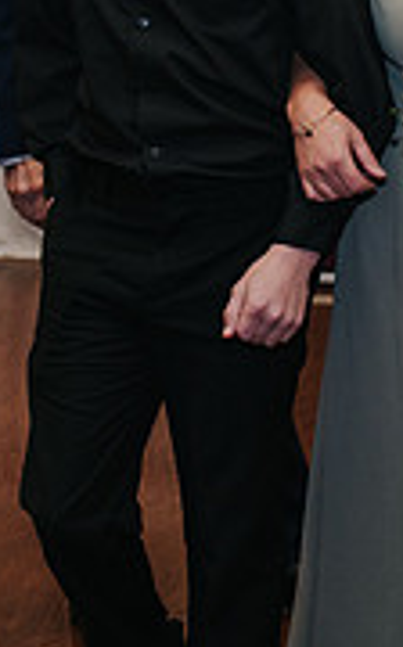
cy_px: 47
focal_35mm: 140
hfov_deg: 9.3
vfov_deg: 14.8
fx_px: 2468
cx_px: 197
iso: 800
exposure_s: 1/200
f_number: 3.2
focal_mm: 35
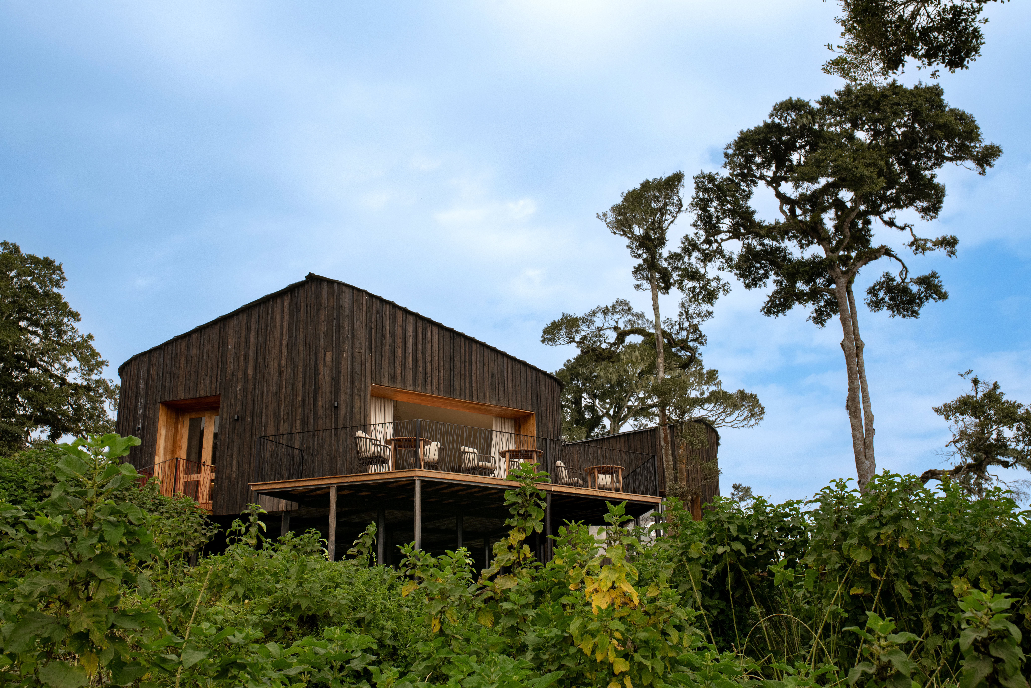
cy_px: 344
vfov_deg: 37.9
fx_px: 1002
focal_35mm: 35
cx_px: 516
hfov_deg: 54.4
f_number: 10
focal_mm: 35
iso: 400
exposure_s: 1/800
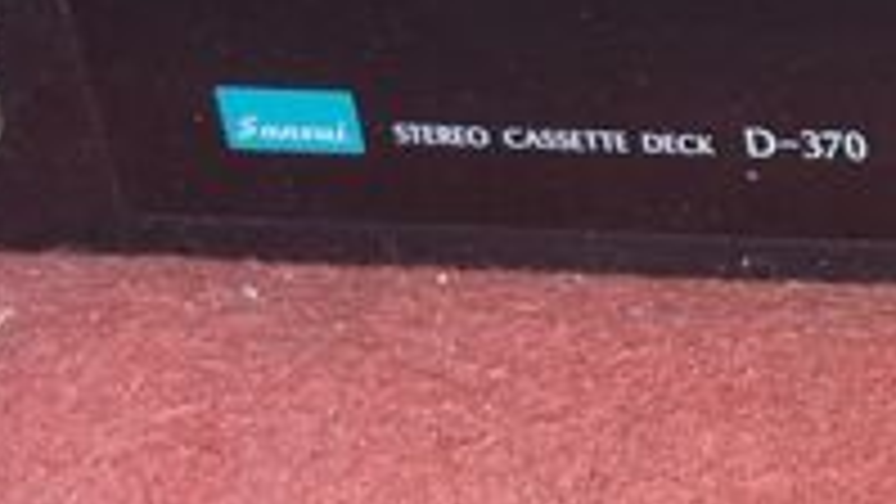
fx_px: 3374
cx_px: 1787
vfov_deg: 8.5
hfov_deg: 13.1
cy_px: 153
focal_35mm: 142
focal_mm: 5.4
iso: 185
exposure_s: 1/10
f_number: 1.8
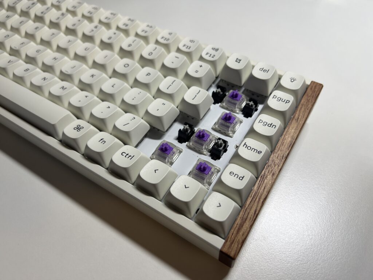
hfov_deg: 67.3
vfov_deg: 53.1
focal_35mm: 26
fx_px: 280
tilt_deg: -50.7
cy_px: 140
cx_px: 186
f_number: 1.5
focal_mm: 5.7
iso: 40
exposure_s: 1/100
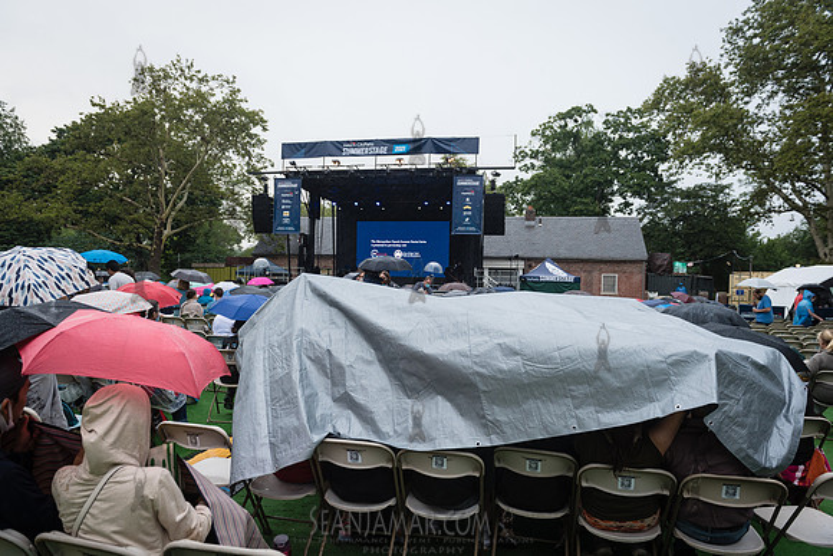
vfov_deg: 53.2
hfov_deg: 73.7
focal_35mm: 24
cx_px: 416
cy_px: 278
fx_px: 555
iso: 500
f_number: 4.5
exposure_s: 1/250
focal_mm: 24
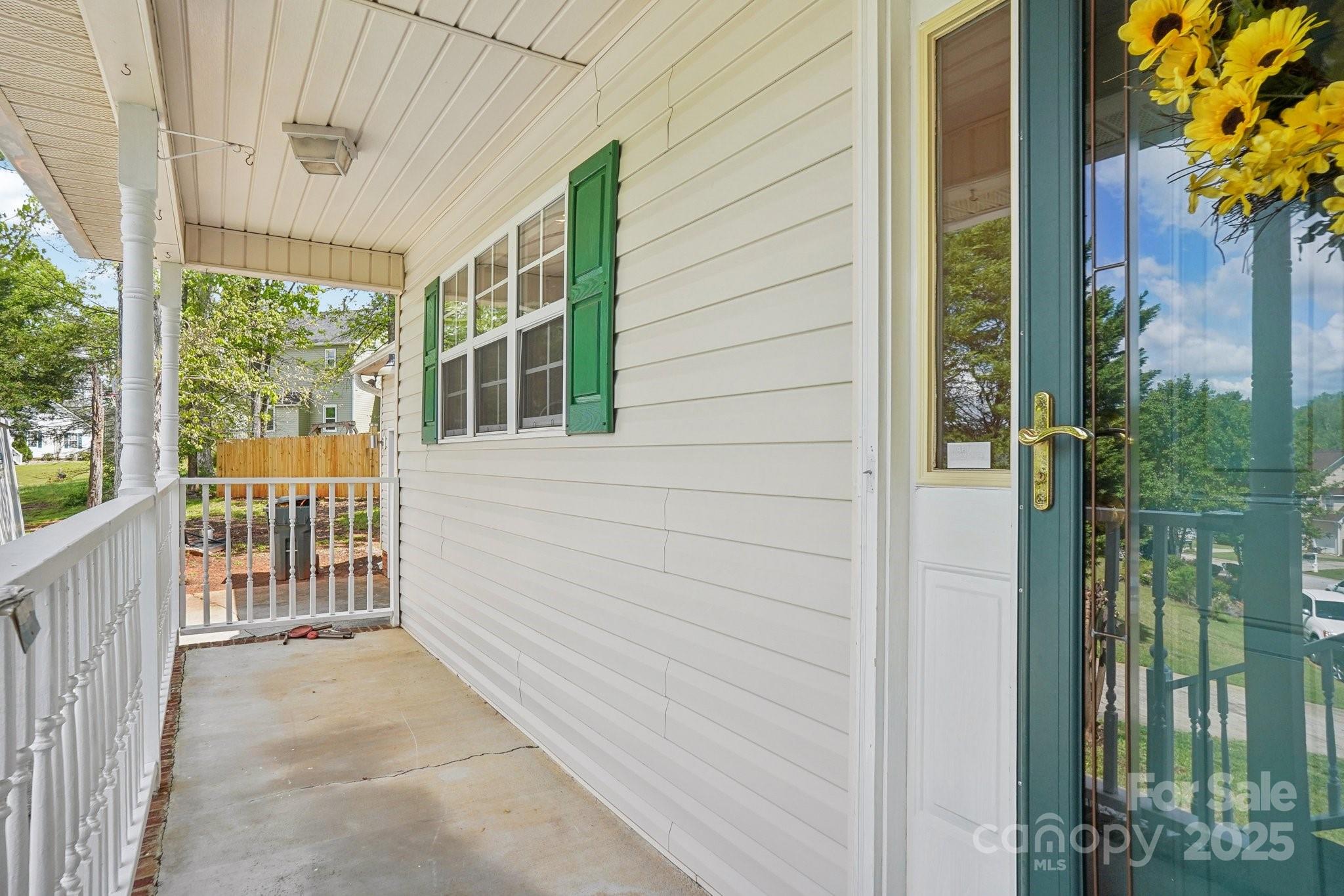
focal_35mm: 18
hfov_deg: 90.0
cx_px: 672
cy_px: 448
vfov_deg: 67.4
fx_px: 672
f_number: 8
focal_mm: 18
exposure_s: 1/320
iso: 400
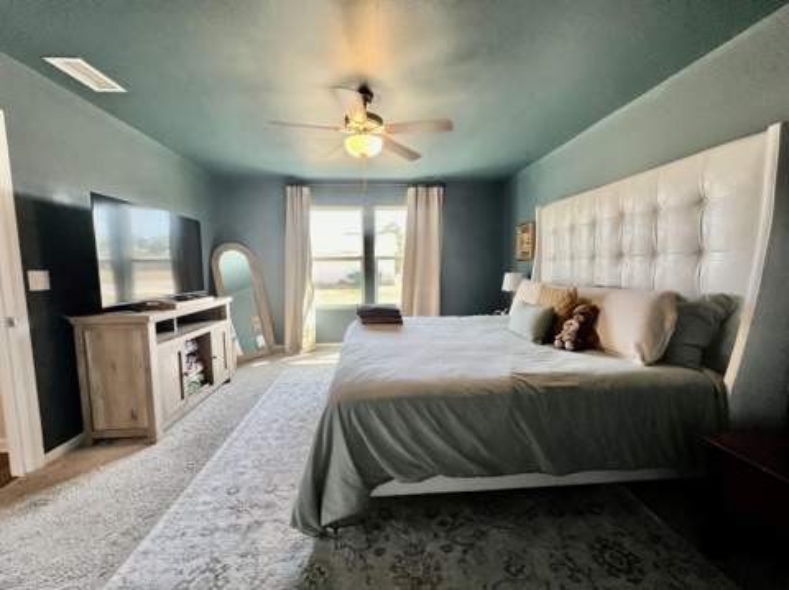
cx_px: 394
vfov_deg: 89.8
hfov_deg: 106.2
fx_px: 296
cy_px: 295
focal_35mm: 13
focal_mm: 1.57
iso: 125
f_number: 1.8
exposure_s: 1/120
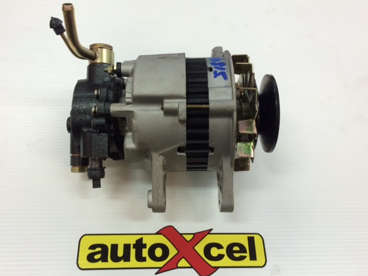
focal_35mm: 31
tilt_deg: -61.0
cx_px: 172
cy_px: 135
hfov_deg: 58.3
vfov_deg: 45.4
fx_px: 329
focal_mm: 4.15
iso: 40
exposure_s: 1/33
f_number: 2.2
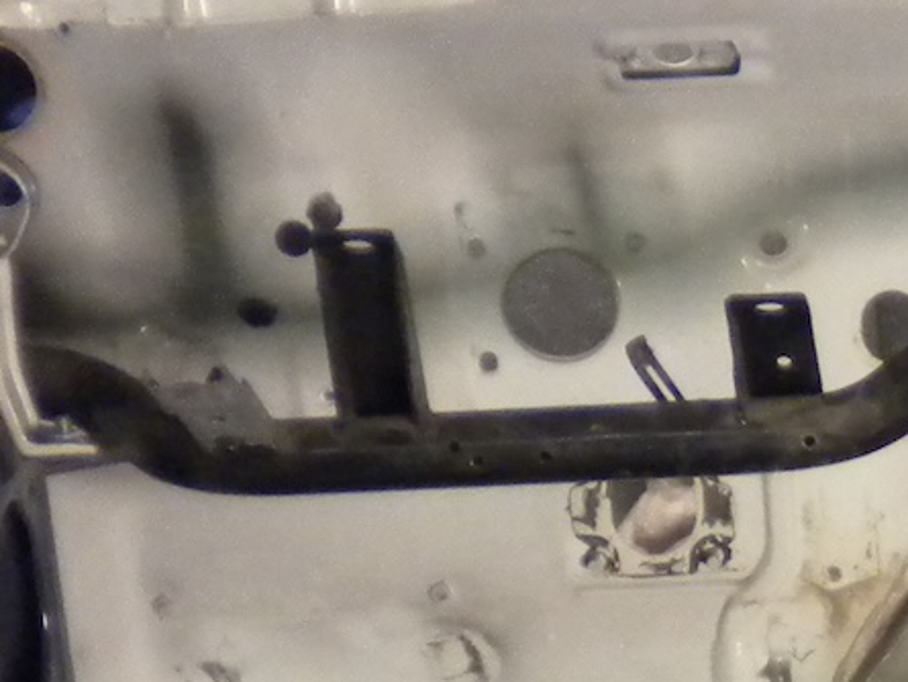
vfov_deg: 9.5
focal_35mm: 151
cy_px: 1086
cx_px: 1306
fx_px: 3962
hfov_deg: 12.5
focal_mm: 6.3
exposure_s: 1/30
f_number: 3.1
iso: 400
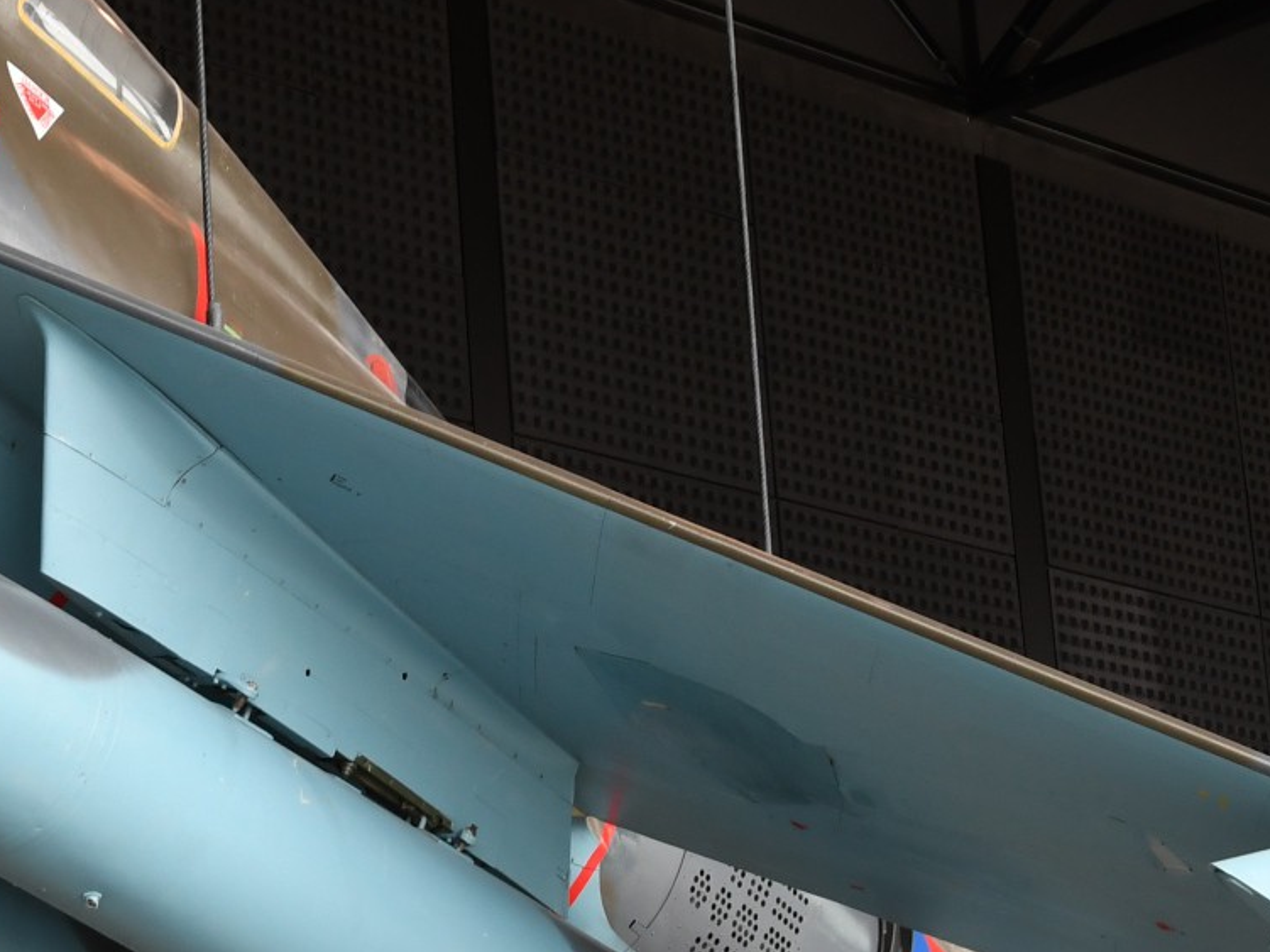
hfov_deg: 15.2
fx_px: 4732
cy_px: 386
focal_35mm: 129
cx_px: 330
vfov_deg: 11.5
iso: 500
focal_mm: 28
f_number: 5
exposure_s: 1/100
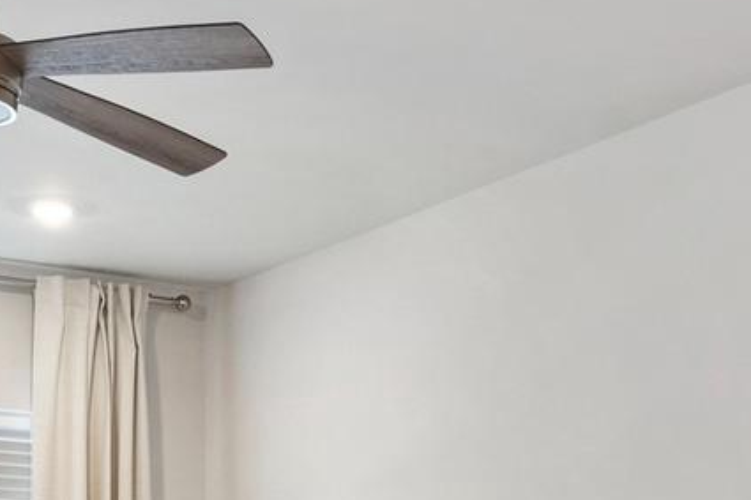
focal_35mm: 82
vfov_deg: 15.5
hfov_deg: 24.8
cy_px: 728
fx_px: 1710
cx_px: 327
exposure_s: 1/320
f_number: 8
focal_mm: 17
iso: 640
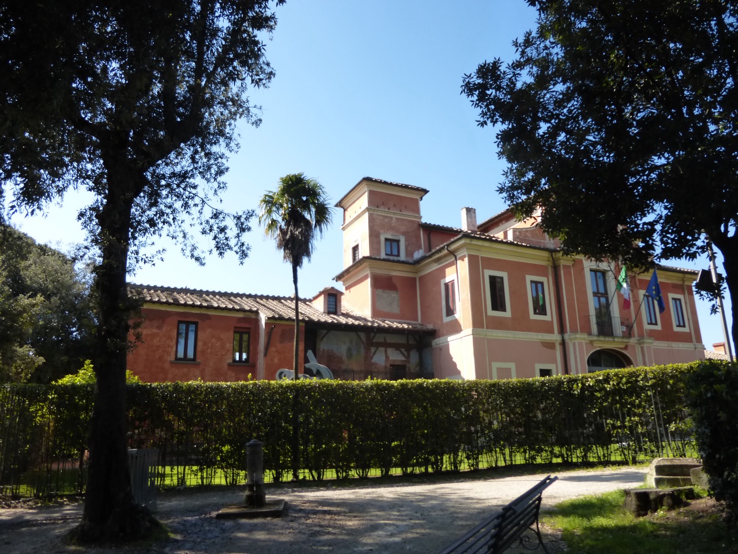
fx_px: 533
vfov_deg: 54.9
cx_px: 369
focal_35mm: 25
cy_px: 277
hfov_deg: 69.4
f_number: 3.1
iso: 160
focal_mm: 4.5
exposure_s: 1/640
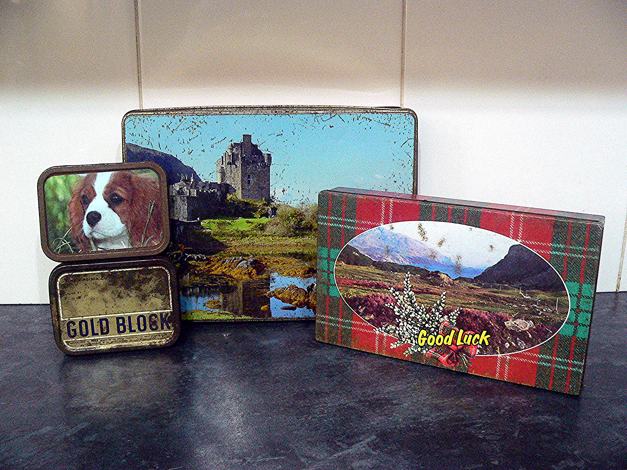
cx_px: 314
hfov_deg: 51.4
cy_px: 235
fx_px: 652
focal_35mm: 36
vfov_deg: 39.7
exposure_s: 1/25
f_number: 2.8
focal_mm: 6
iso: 400
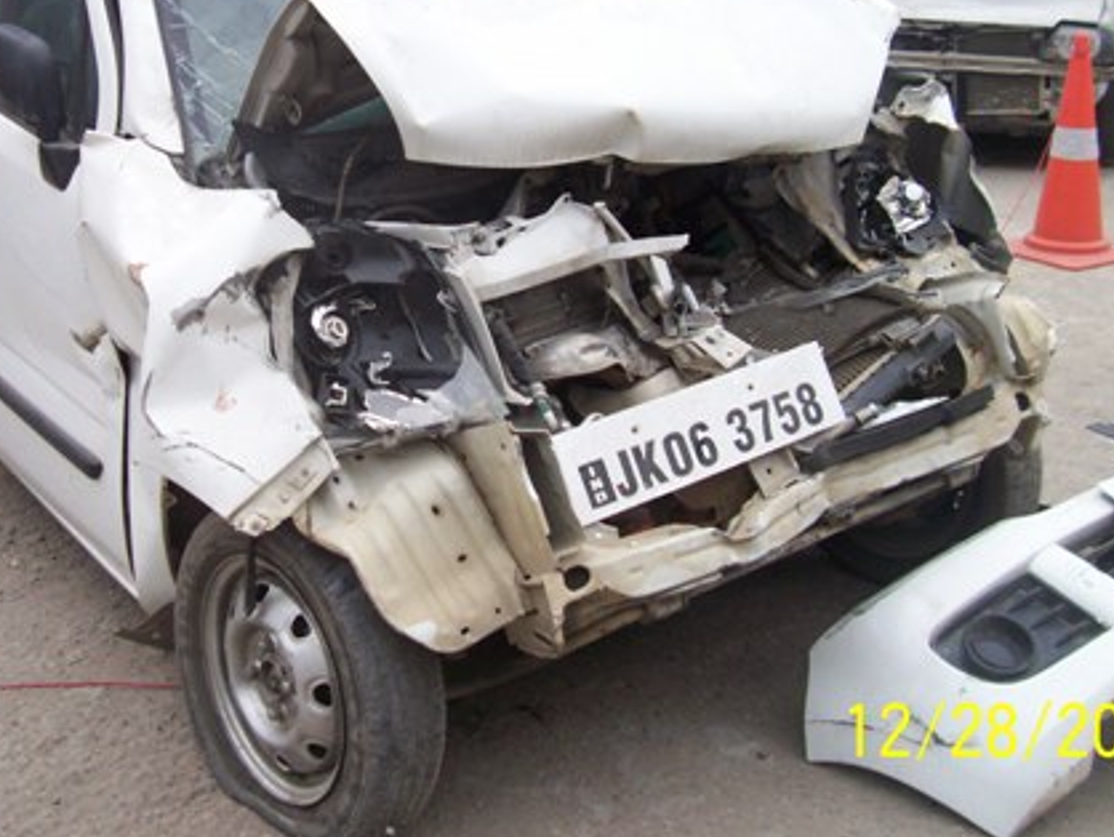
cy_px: 261
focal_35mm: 52
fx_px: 1674
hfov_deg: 36.6
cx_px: 429
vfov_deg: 27.8
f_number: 2.7
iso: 80
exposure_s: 1/169
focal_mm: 5.6
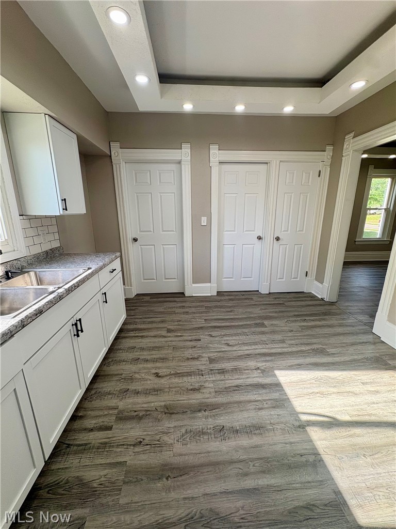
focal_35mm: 14
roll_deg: +0.2
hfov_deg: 85.7
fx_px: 214
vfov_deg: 102.1
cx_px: 198
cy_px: 264
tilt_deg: -13.1
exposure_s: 1/120
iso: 64
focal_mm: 2.22
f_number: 2.2
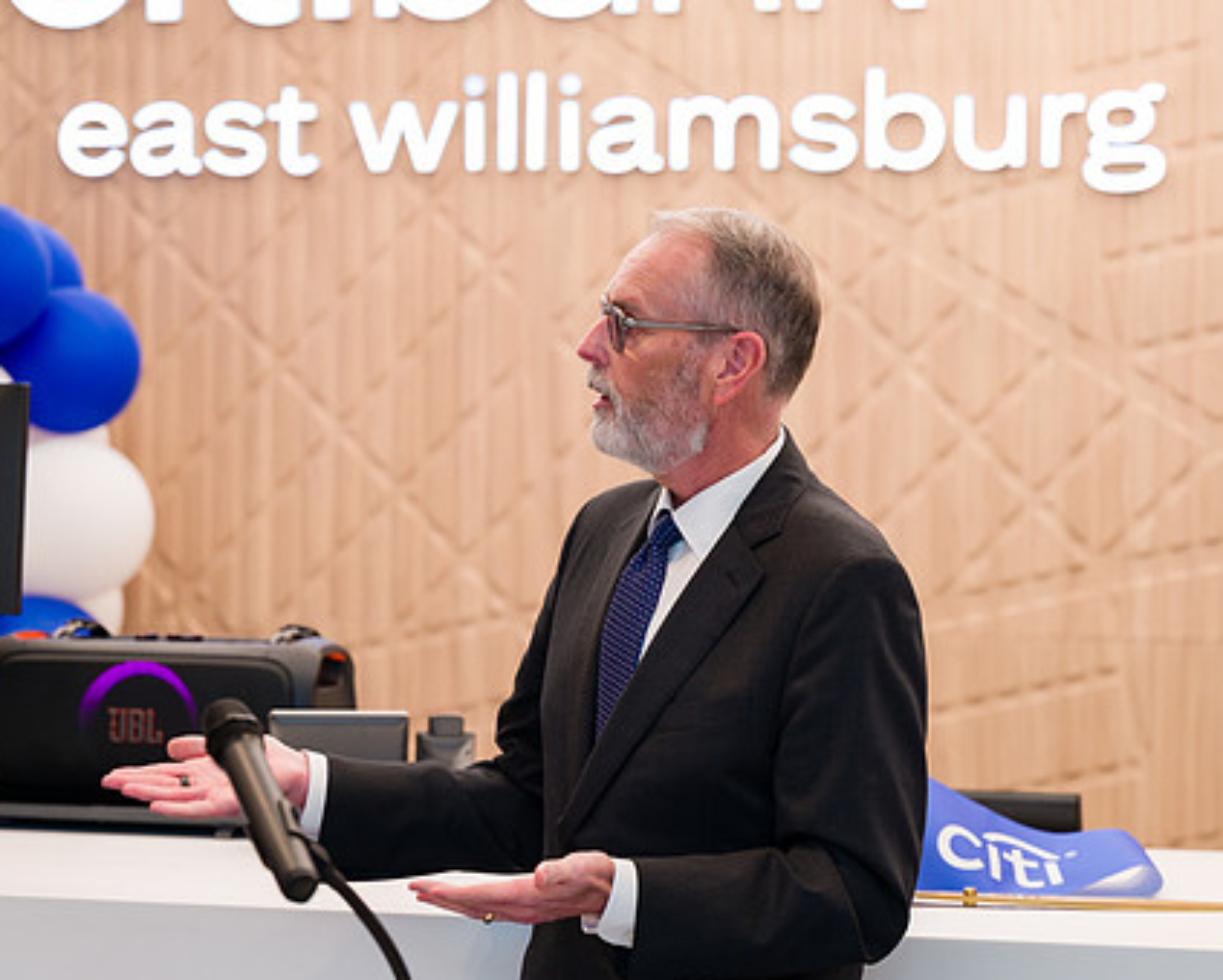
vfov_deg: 14.4
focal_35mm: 107
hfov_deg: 17.9
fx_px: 3876
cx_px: 659
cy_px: 522
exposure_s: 1/200
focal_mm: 77
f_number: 3.2
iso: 400
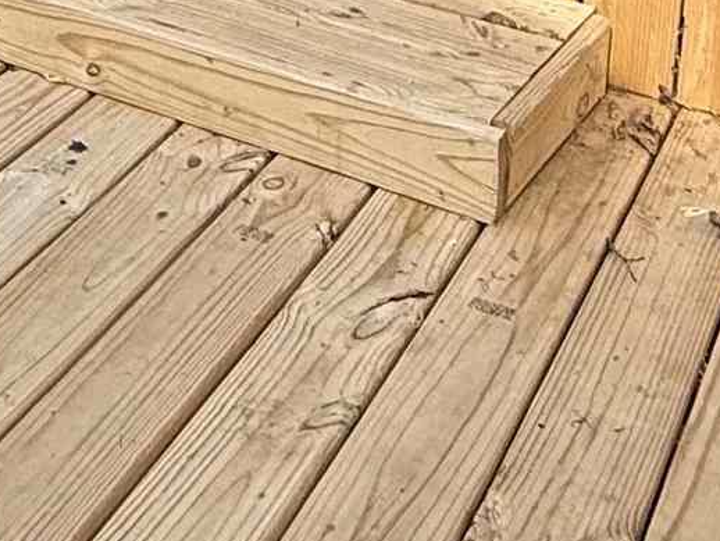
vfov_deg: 15.4
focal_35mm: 83
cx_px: 115
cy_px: -428
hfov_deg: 23.1
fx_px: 1727
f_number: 2.2
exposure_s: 1/644
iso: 50
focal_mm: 2.22
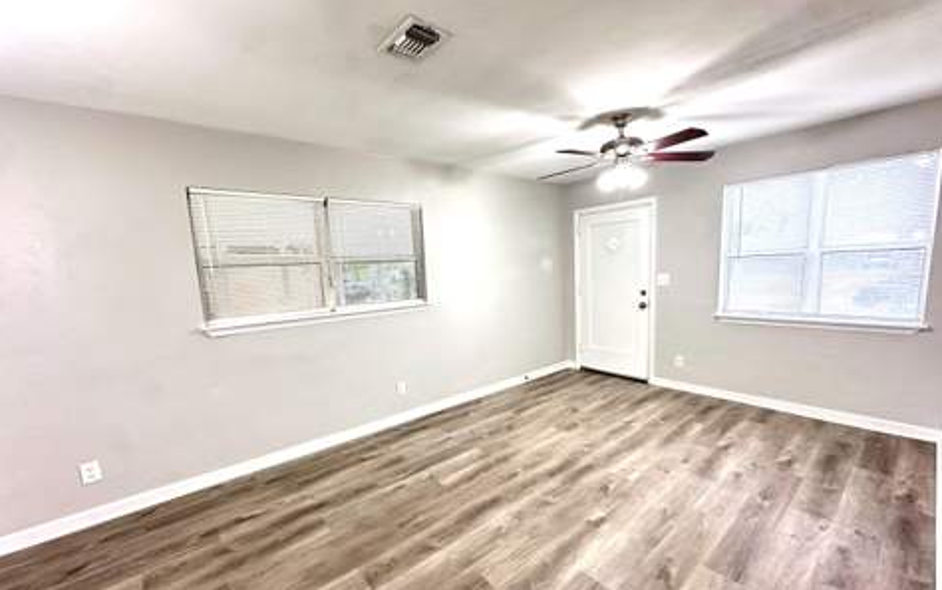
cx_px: 473
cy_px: 319
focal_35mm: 15
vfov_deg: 74.8
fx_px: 385
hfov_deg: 101.4
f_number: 2.2
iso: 400
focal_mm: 2.22
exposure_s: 1/60
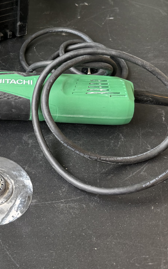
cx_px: -25
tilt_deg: -37.7
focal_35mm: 50
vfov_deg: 39.4
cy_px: 74
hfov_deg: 23.9
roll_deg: +0.7
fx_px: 366
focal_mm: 6.76
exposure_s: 1/61
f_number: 1.78
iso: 200
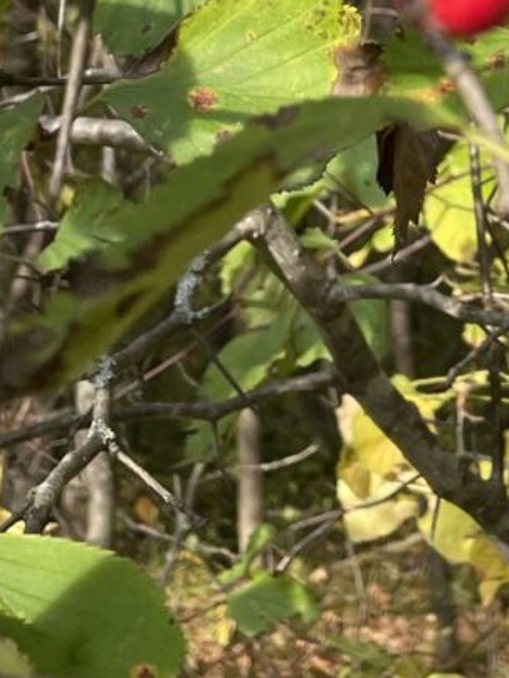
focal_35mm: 103
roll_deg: -0.4
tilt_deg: +11.7
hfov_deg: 14.0
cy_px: -149
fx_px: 2019
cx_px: 590
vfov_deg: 18.1
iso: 32
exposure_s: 1/353
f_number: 1.6
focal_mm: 4.2
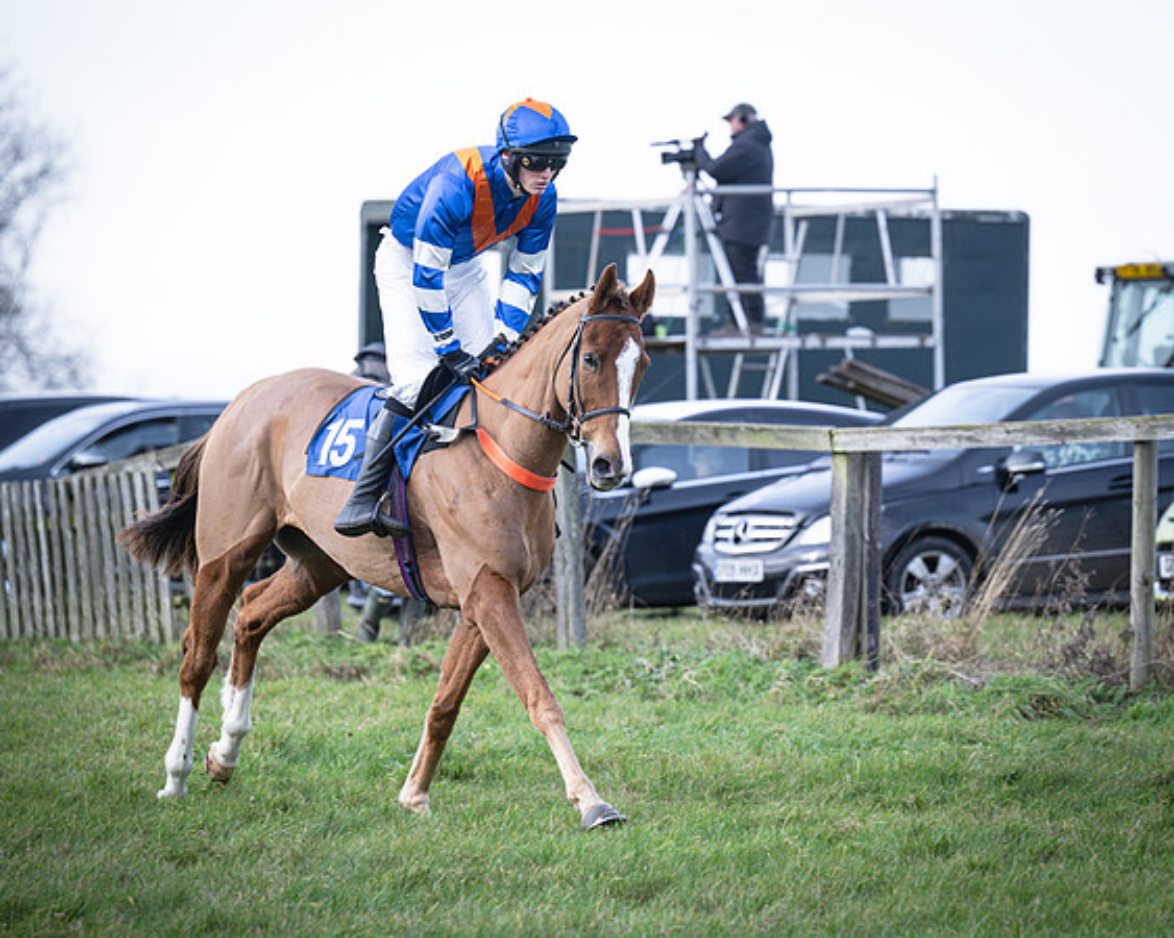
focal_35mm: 243
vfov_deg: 6.4
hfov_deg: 8.0
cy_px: 433
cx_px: 749
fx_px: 8435
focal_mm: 160
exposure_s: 1/800
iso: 400
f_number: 4
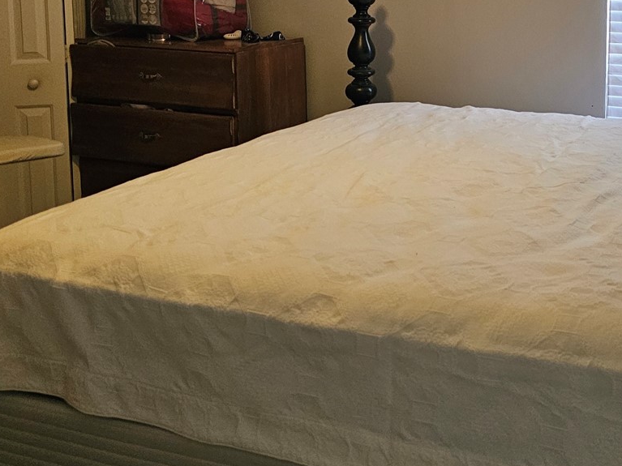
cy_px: 37
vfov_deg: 28.9
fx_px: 862
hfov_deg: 37.2
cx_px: 554
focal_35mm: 48
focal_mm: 6.3
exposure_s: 1/120
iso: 800
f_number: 1.7
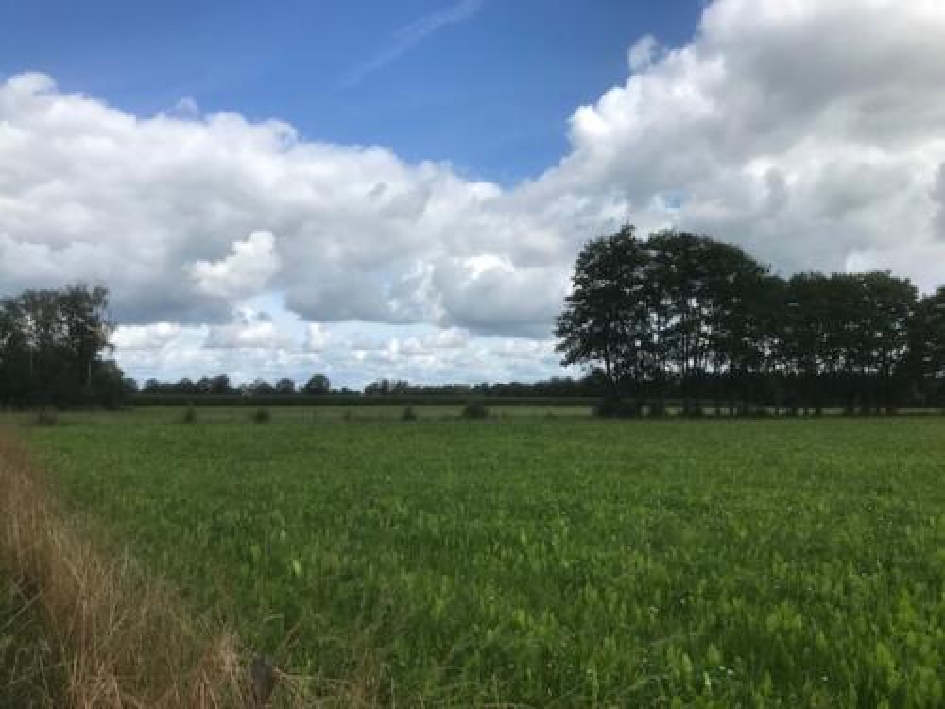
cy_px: 354
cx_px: 472
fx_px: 764
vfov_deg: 49.7
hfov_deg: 63.4
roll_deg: +0.1
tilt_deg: +4.3
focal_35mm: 28
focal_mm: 3.99
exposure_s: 1/2740
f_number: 1.8
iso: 20
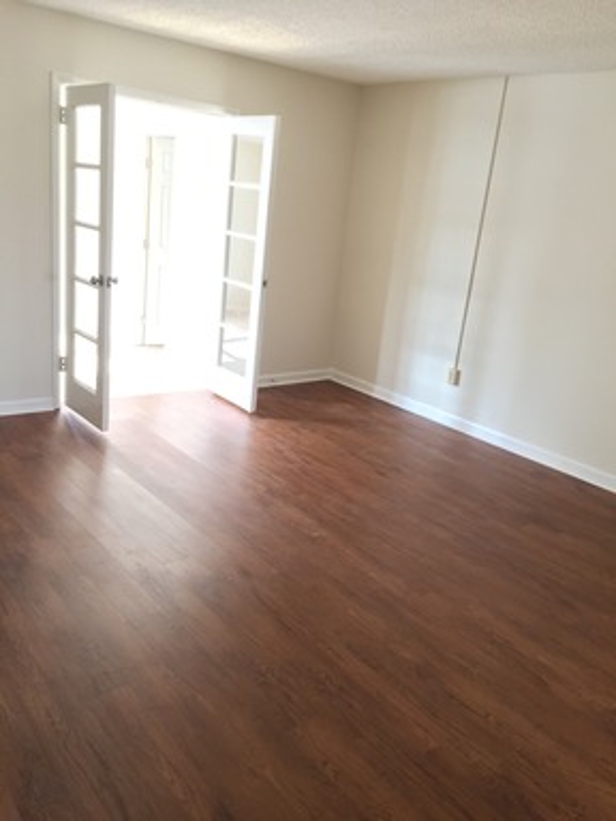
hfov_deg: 48.2
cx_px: 308
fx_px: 688
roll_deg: -7.5
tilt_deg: -16.8
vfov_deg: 61.7
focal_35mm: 29
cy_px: 410
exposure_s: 1/30
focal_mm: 4.15
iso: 250
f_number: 2.2
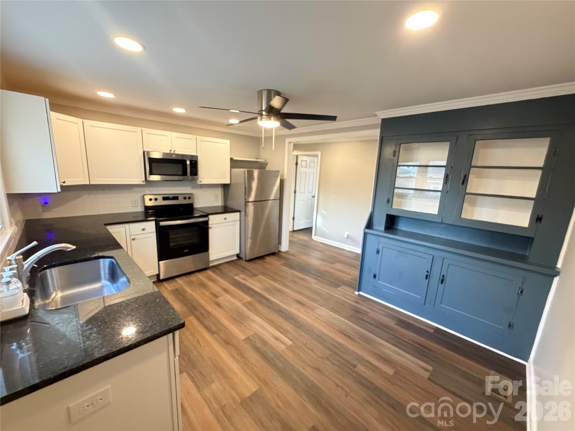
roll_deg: -1.8
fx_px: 233
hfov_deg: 102.1
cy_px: 216
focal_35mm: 14
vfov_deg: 85.7
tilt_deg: -9.0
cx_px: 288
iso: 640
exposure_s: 1/60
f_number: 2.2
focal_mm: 2.22
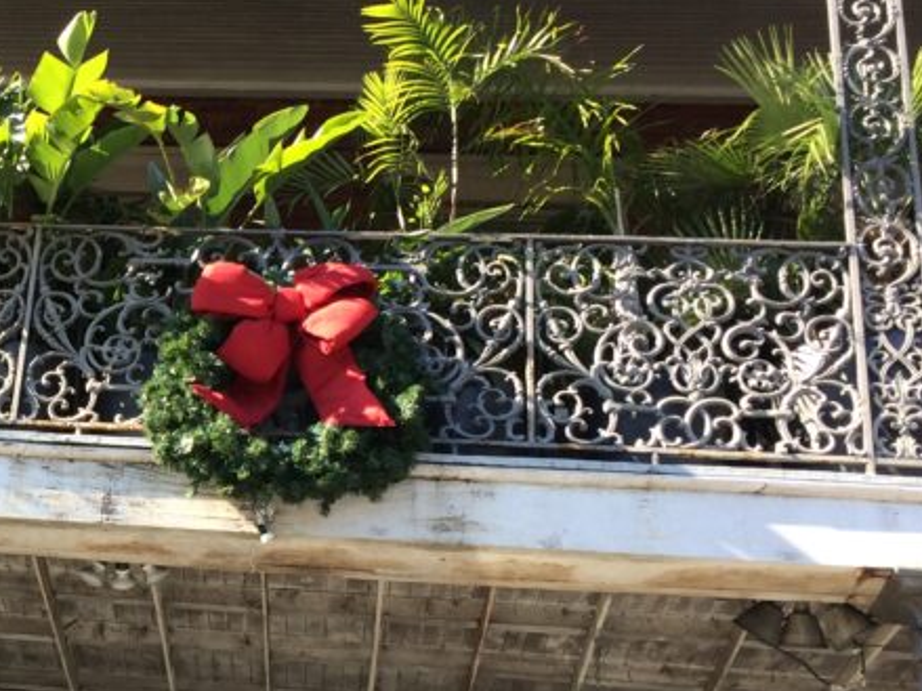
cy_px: 464
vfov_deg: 20.9
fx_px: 1864
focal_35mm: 70
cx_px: -8
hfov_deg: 26.3
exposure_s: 1/376
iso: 32
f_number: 2.2
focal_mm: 4.12
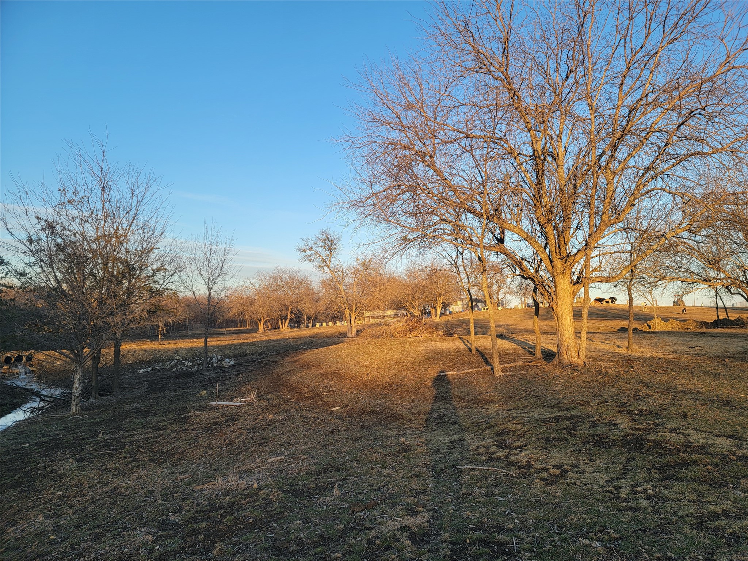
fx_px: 519
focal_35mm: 24
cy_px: 280
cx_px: 374
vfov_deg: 56.8
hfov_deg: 71.6
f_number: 1.8
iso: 16
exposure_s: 1/227
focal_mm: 6.7
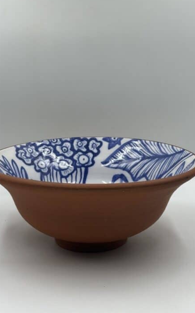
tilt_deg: -13.7
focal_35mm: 58
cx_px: 95
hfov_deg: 22.4
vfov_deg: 35.1
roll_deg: -1.2
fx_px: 493
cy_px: 151
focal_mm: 6.86
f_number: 1.78
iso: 64
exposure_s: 1/280
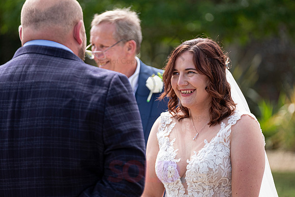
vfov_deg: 6.1
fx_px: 1843
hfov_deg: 9.2
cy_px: 83
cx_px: 147
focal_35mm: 225
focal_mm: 129.2
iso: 200
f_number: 2.8
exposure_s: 1/1000
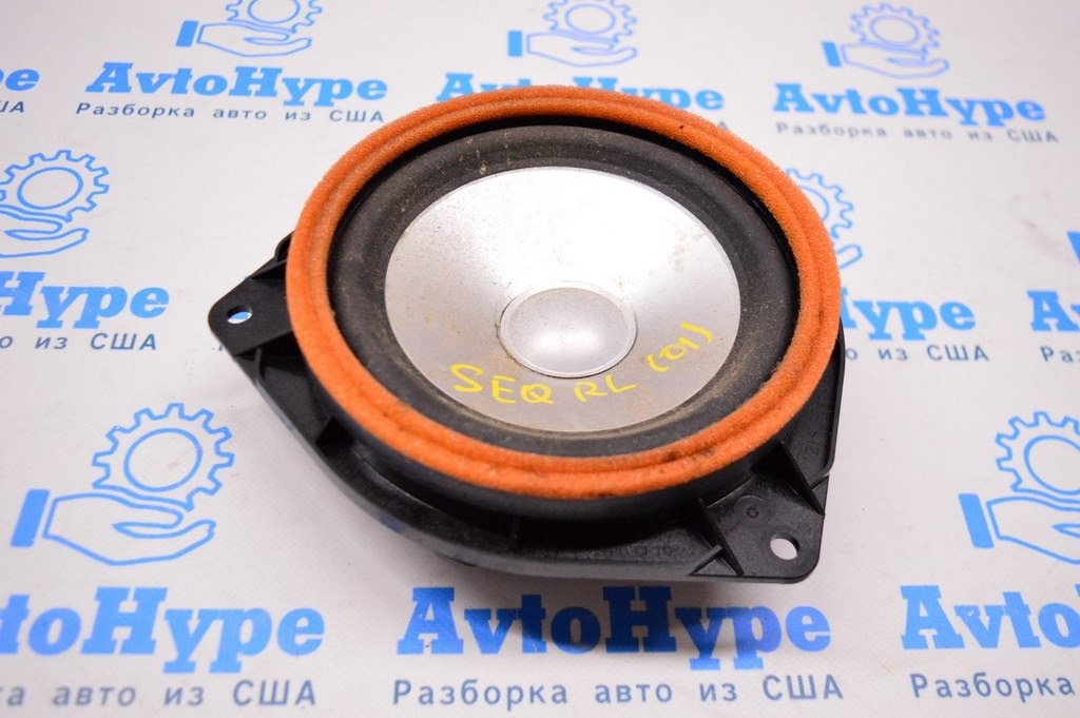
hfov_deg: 55.1
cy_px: 359
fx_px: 1034
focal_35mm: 34
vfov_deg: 38.3
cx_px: 540
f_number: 3.8
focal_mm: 23
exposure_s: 1/400
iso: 3200
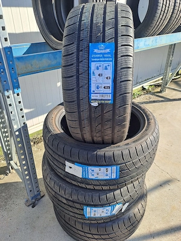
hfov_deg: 54.9
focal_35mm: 25
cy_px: 120
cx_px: 90
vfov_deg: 69.4
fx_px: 174
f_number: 1.8
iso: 32
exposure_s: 1/455
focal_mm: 4.65
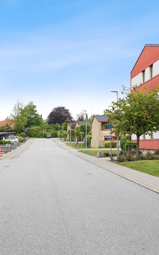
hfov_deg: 23.9
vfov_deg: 37.5
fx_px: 374
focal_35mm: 54
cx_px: 59
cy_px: 127
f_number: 8
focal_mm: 35
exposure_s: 1/160
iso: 160
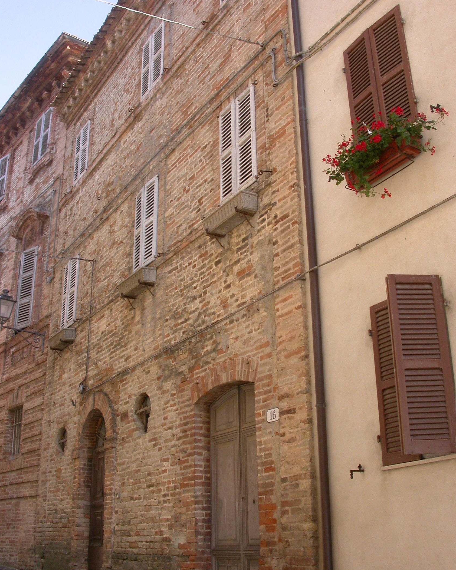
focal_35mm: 40
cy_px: 279
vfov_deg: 45.8
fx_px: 675
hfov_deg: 37.3
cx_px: 228
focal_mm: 7.85
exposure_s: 1/143
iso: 100
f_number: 5.3
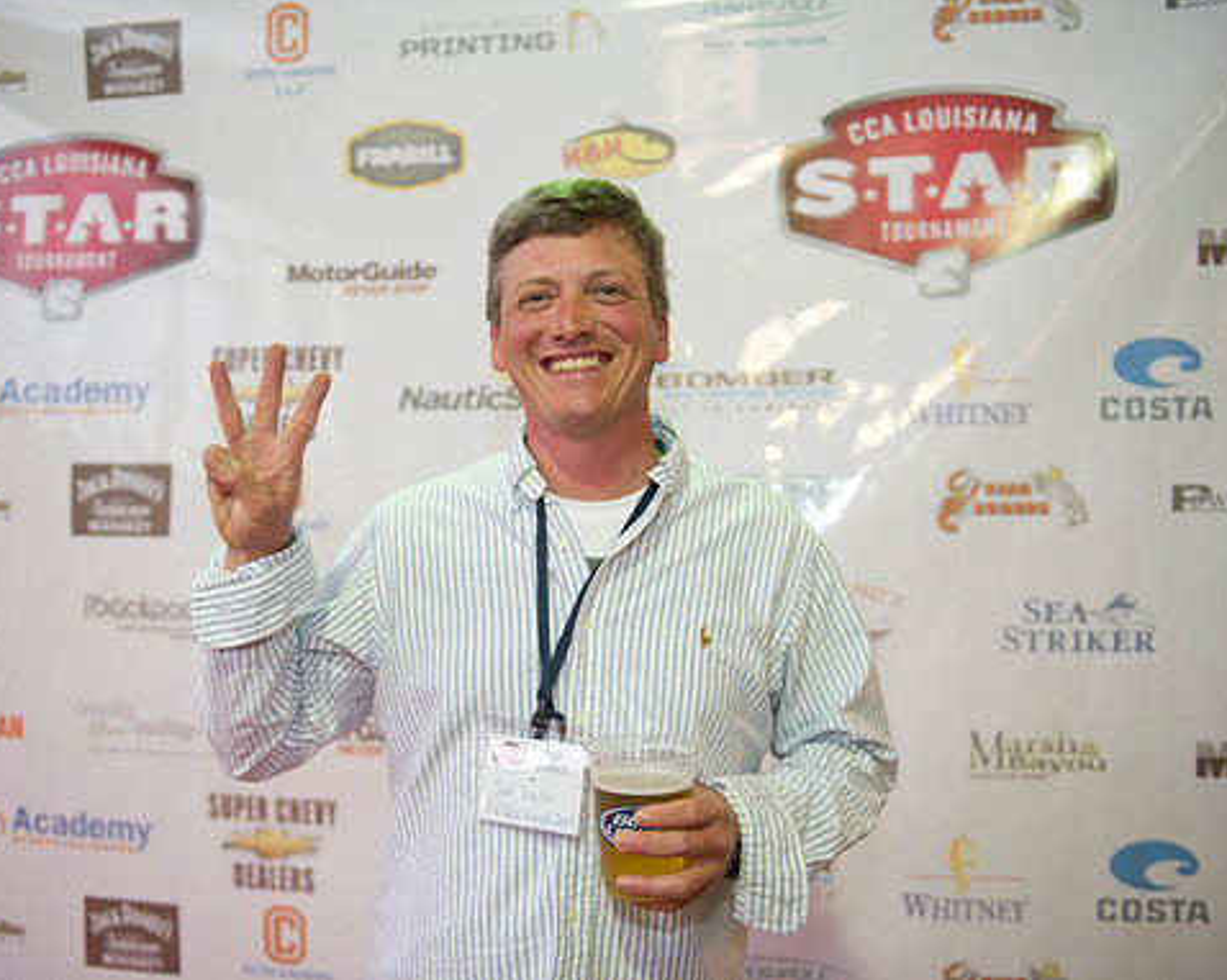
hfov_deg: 54.2
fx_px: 1198
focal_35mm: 33
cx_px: 565
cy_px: 487
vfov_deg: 44.5
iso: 1000
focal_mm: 29
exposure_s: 1/80
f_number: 2.8
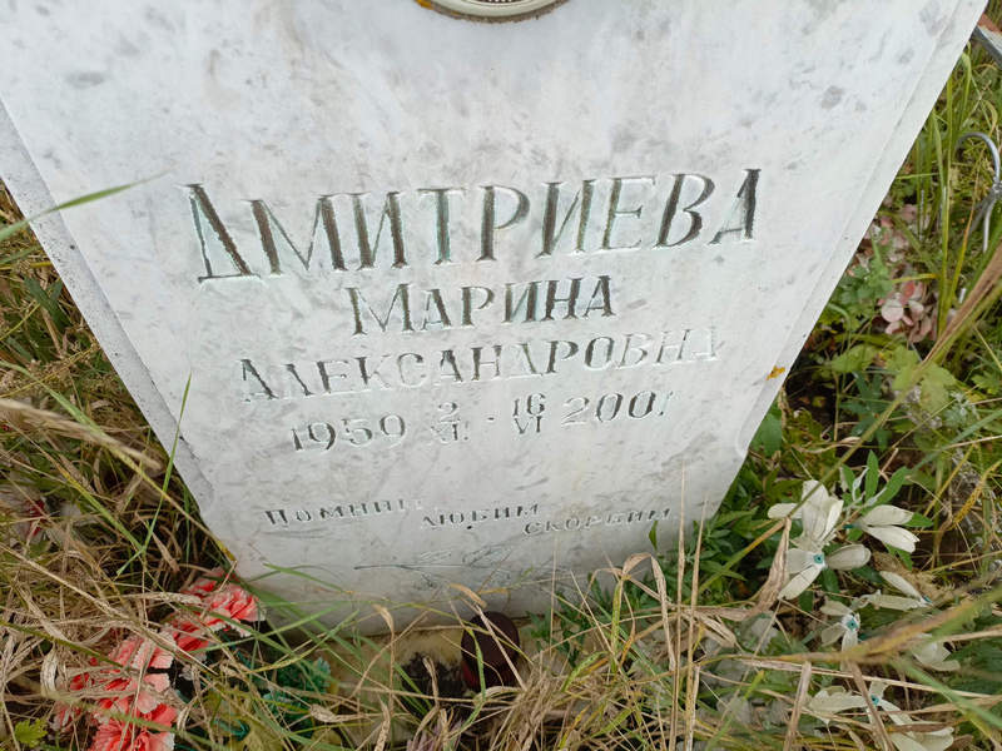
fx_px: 724
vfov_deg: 54.9
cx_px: 501
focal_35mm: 25
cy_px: 376
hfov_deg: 69.4
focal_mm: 4.76
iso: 101
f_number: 1.69
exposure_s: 1/112
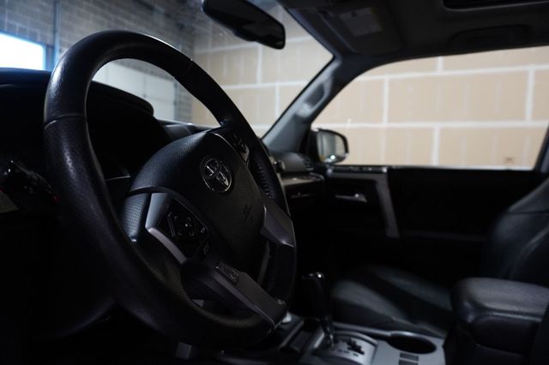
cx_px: 274
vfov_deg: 53.1
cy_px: 182
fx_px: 366
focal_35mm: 24
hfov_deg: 73.8
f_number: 3.5
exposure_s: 1/60
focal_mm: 16
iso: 1250
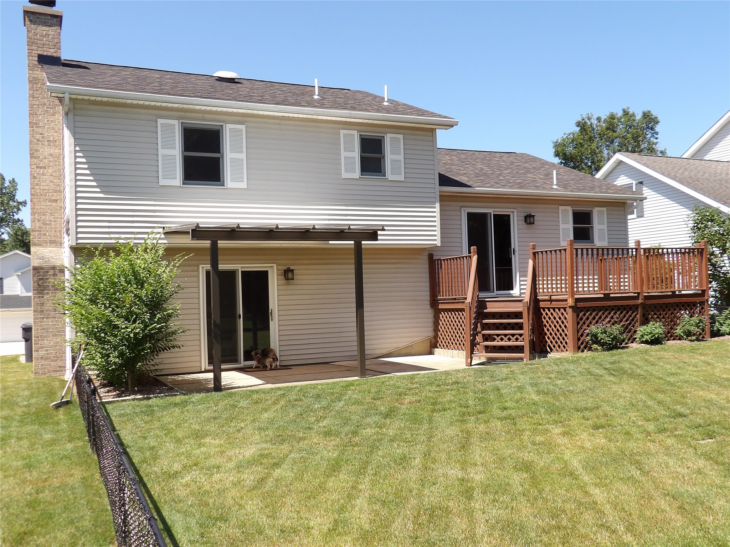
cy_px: 274
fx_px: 696
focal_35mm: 33
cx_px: 365
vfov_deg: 42.9
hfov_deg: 55.4
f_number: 3.6
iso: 100
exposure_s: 1/442
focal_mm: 5.9
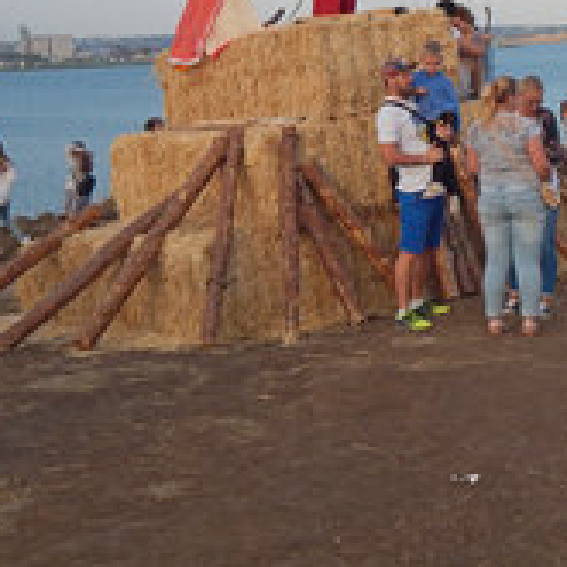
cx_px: 368
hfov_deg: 18.8
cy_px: 82
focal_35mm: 92
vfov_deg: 18.6
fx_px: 1705
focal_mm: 7.7
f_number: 3.6
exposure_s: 1/400
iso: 125
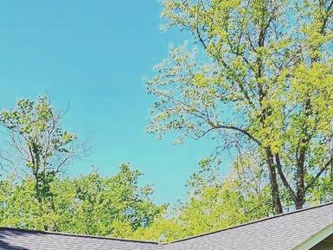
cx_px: 15
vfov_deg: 15.6
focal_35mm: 86
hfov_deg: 22.1
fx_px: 828
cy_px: 388
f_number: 1.8
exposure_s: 1/522
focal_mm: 5.4
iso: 25
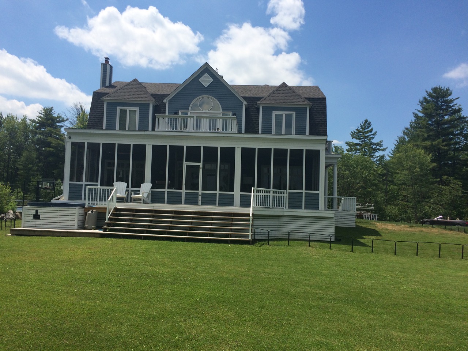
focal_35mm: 29
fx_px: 392
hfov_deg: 61.7
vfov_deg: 48.2
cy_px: 176
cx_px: 234
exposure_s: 1/3731
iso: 32
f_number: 2.2
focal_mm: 4.15
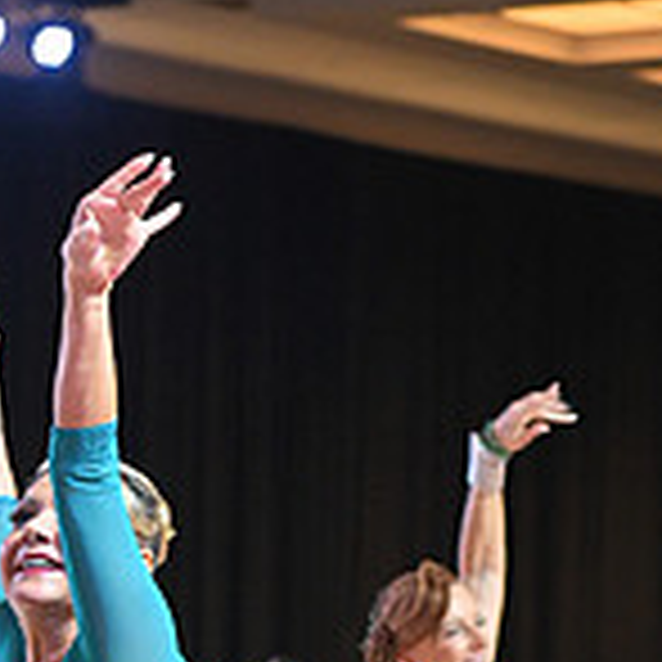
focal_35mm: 318
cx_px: 52
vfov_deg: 5.4
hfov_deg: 5.5
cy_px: 1202
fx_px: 6880
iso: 2000
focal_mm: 95
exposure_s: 1/250
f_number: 4
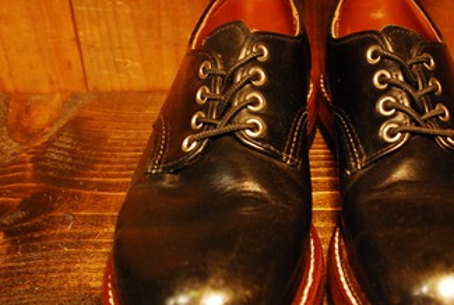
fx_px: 695
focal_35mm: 55
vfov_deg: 24.7
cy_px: 176
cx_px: 316
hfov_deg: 35.7
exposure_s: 1/5
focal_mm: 20
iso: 1000
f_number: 3.8
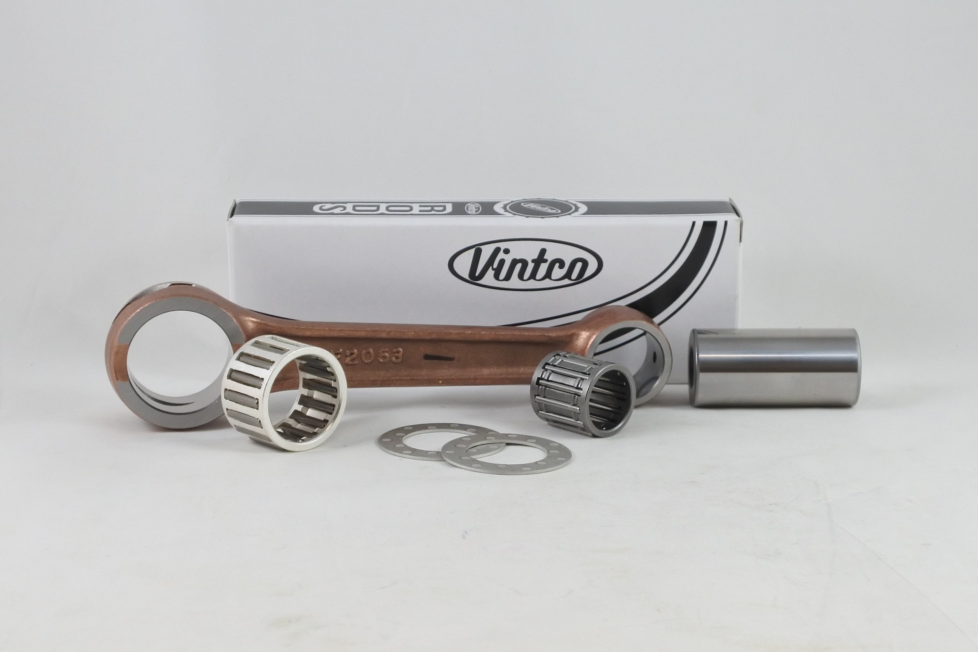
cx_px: 489
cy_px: 326
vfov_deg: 31.2
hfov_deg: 45.4
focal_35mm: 43
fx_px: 1168
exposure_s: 1/125
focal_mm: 16.1
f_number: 4.5
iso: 400
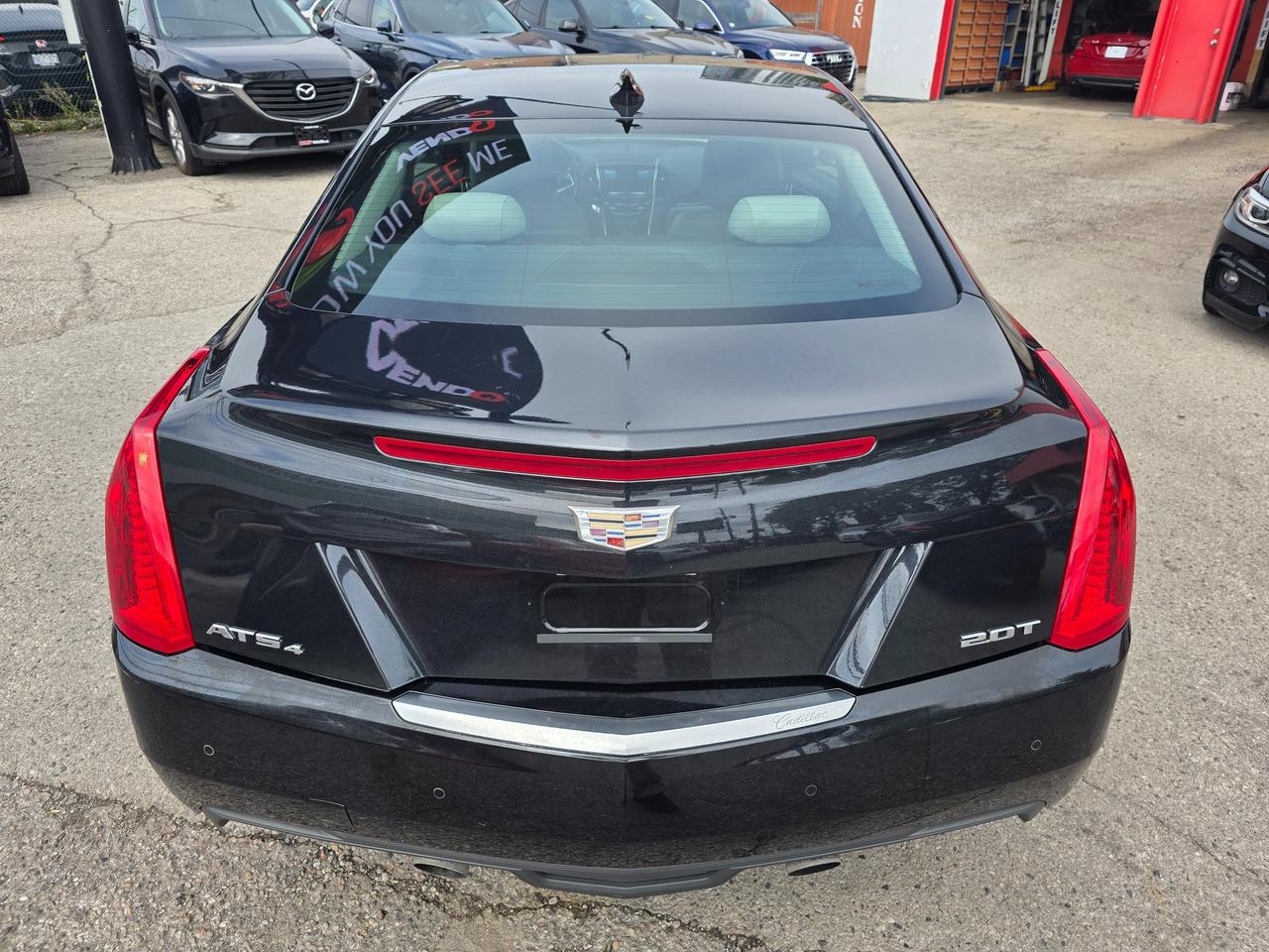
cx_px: 634
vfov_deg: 58.9
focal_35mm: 23
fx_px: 843
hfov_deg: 73.9
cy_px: 476
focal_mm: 6.3
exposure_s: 1/2470
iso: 80
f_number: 1.7
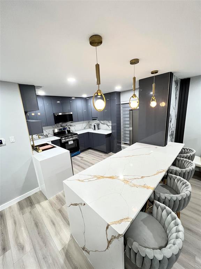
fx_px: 101
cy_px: 134
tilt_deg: -14.0
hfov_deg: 89.9
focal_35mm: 13
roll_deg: +3.6
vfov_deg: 106.2
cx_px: 100
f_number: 1.8
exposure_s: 1/60
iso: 320
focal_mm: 1.57
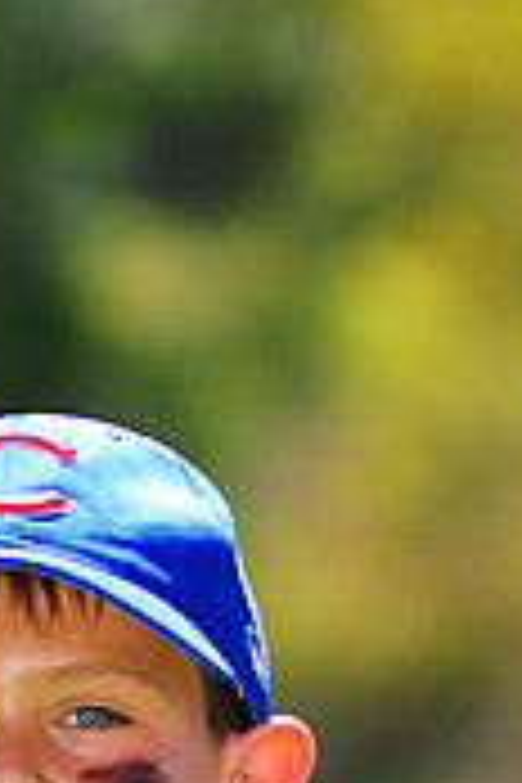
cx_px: -63
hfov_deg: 2.3
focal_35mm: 600
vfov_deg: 3.4
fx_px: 13049
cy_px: 1251
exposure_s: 1/400
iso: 200
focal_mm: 180
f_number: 5
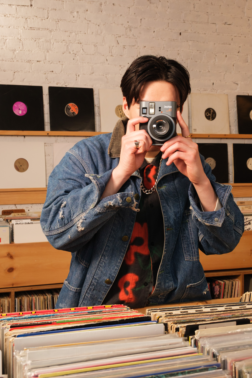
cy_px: 187
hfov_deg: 27.5
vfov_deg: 40.3
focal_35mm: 49
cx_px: 137
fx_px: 514
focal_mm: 29.2
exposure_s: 1/125
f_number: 6.4
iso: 800
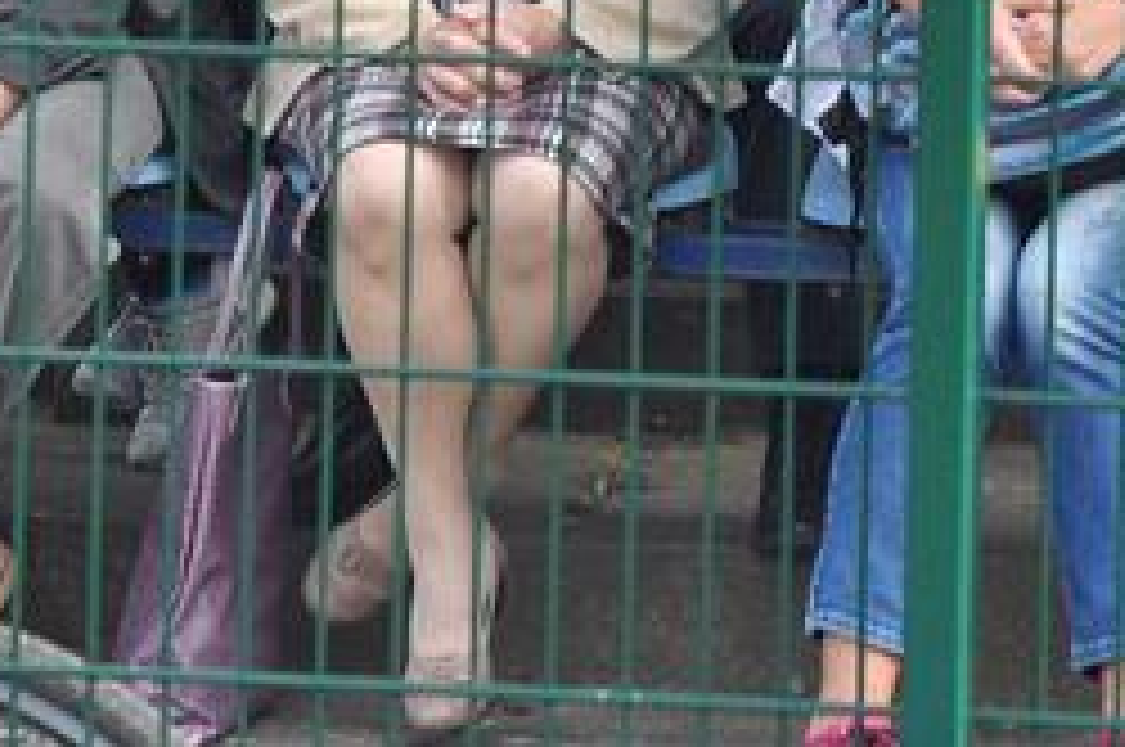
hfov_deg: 5.8
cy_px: -520
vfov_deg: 3.8
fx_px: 11142
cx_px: 549
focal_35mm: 357
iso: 640
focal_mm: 70
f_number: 6.3
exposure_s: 1/640
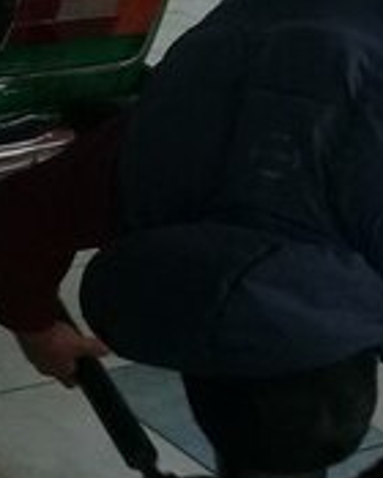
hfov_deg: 11.8
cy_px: -122
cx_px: -424
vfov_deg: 16.1
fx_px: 1615
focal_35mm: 114
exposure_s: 1/33
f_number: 2.2
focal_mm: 3.3
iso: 50
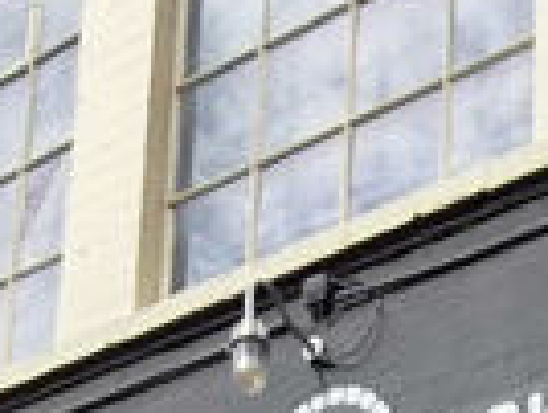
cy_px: 1092
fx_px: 1570
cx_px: 405
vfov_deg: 11.4
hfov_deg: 19.7
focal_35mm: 99
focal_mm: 2.2
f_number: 2.2
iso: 100
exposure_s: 1/2480
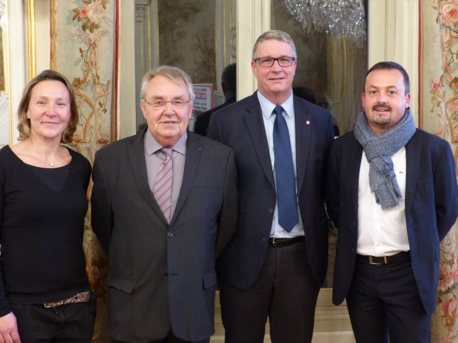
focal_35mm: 50
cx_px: 229
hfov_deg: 38.2
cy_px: 172
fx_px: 662
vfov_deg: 29.1
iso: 400
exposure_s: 1/8
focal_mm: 9.1
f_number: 2.8
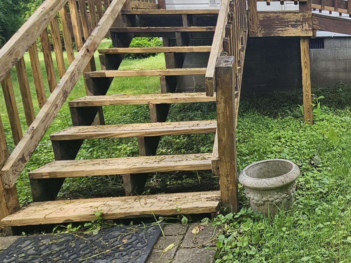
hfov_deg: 46.1
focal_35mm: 34
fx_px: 345
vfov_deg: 41.6
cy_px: 109
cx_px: 345
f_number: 2.2
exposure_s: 1/545
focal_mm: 2.2
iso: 50
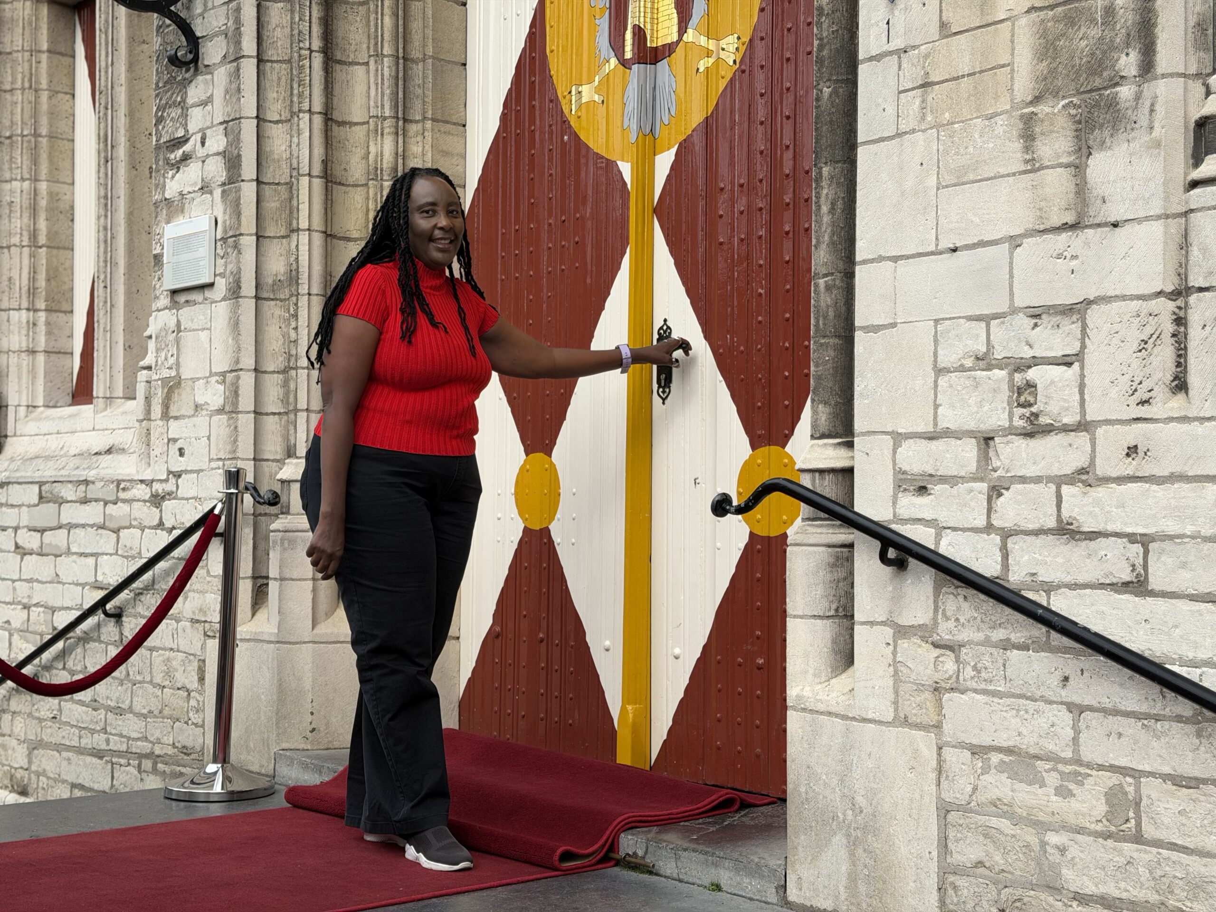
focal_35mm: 48
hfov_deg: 39.7
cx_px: 608
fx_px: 1686
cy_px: 456
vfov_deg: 30.3
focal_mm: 6.76
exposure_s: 1/1678
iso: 64
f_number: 1.78
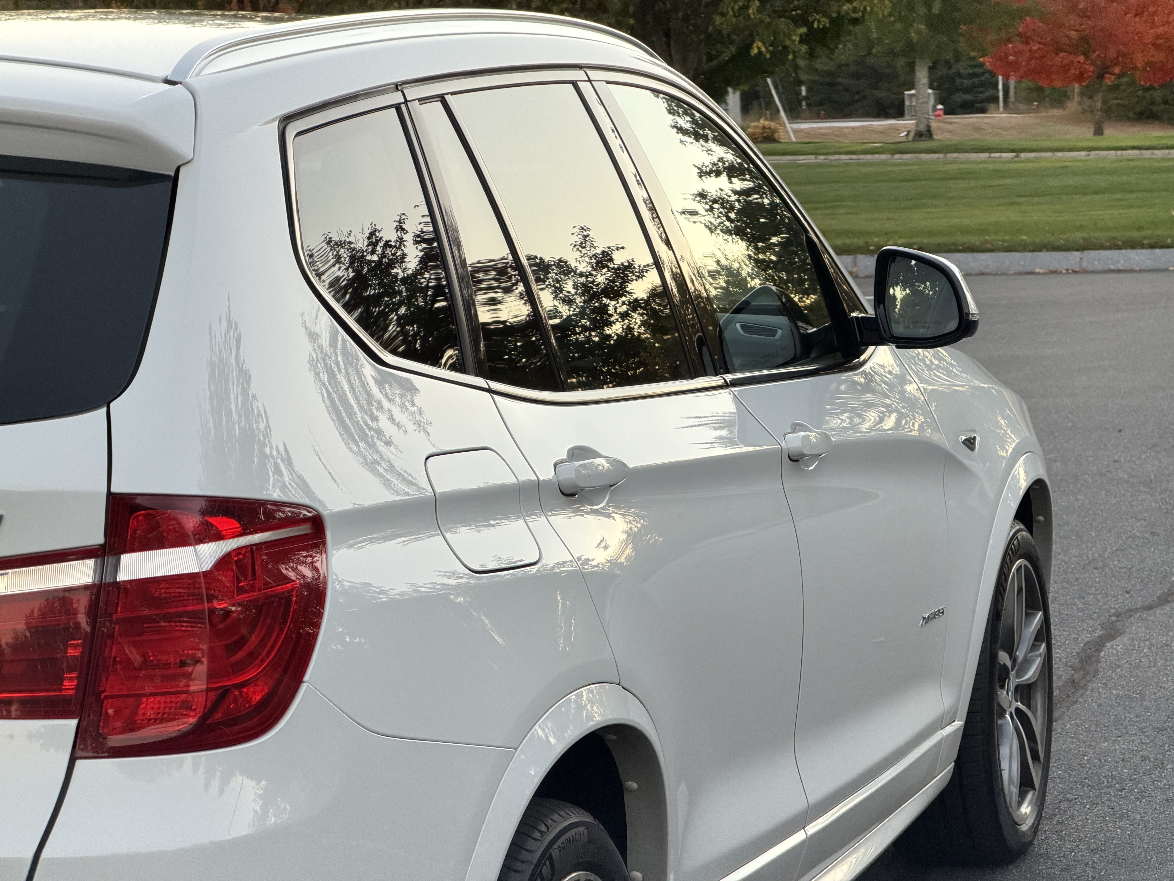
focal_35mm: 100
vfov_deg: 14.8
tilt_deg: -4.9
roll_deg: +2.2
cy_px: 440
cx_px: 587
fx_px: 3391
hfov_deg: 19.6
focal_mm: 16.89
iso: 250
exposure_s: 1/121
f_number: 2.8
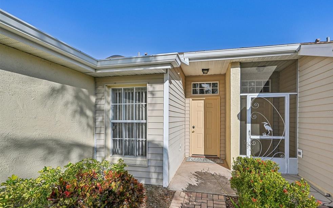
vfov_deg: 66.3
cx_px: 173
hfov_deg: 92.6
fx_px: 159
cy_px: 112
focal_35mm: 18
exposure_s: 1/2500
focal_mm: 16.5
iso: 400
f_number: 8
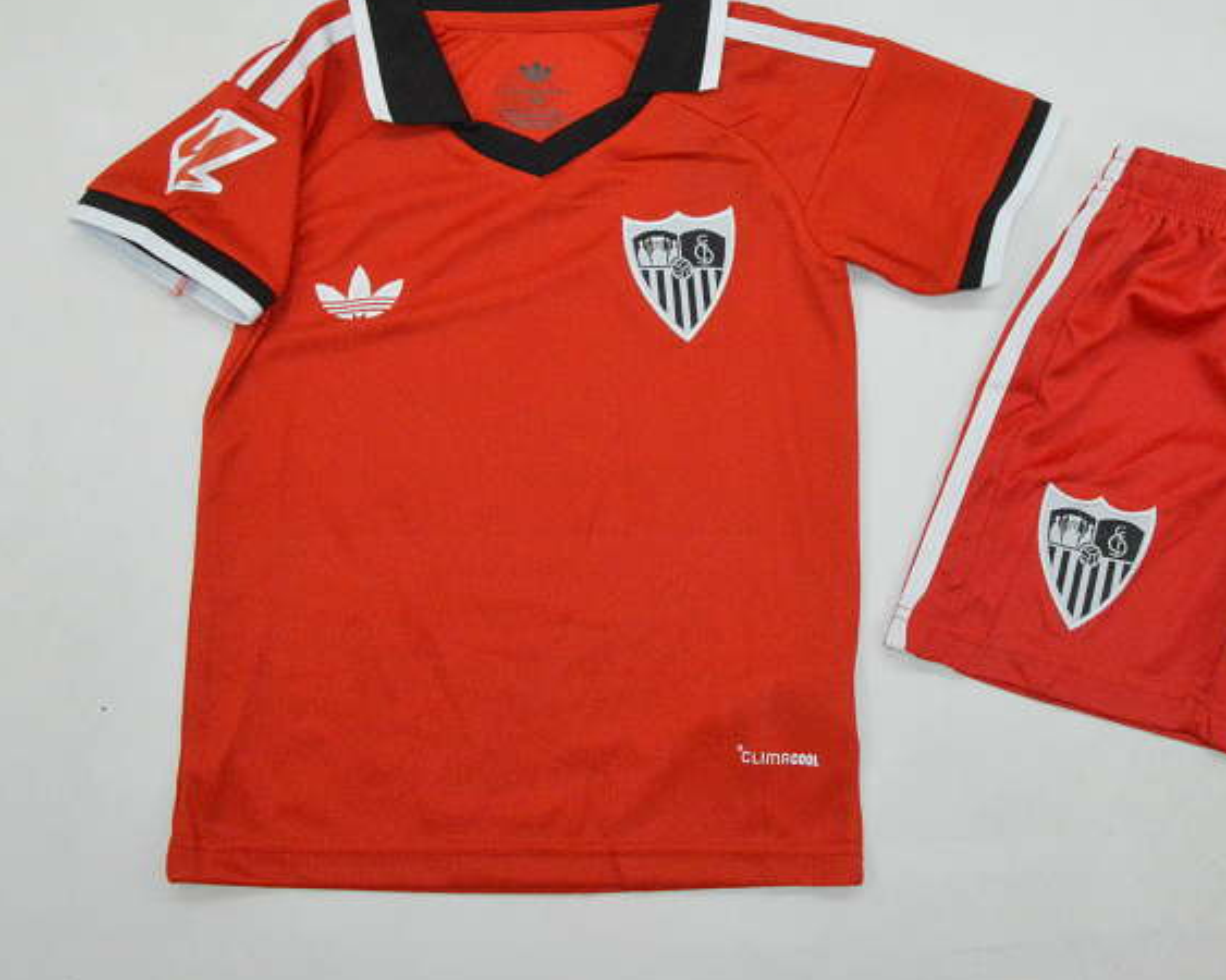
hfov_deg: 41.4
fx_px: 1596
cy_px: 422
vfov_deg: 34.1
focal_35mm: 44
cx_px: 830
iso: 6400
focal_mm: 22
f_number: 25
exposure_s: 1/200
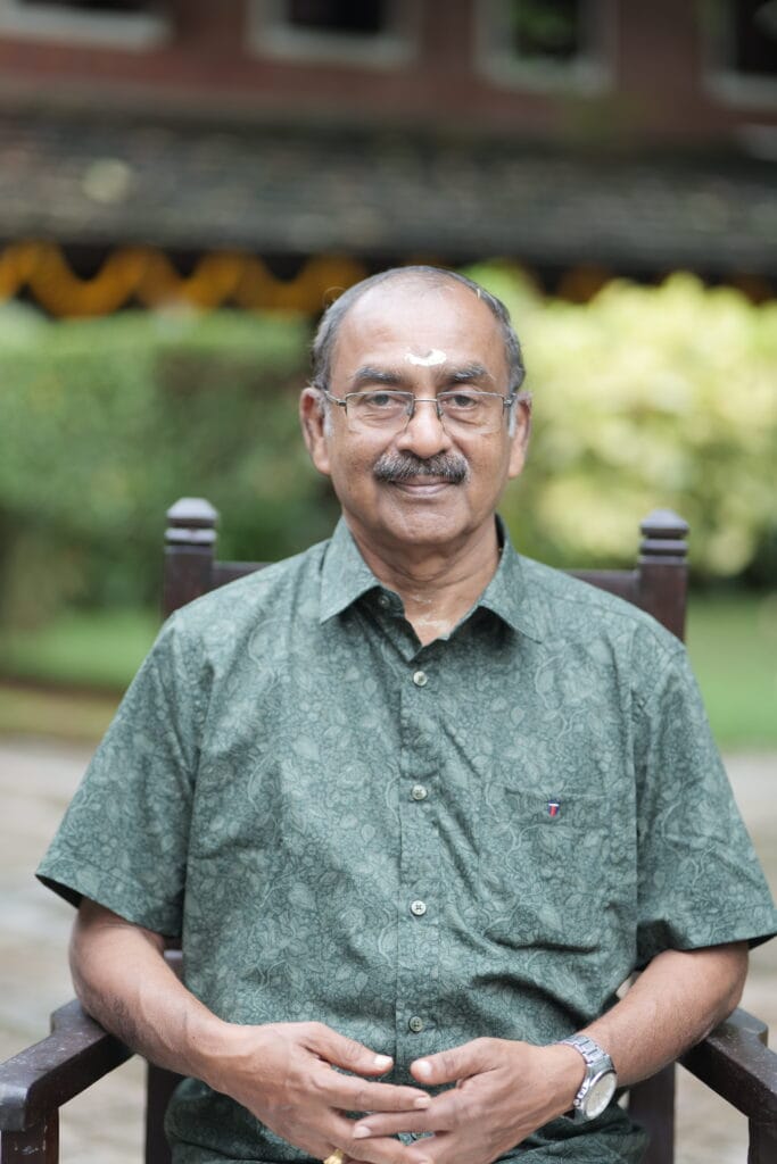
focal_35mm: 85
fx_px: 2751
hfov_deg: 16.1
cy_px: 582
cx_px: 388
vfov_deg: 23.9
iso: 125
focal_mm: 85
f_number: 1.8
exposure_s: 1/400
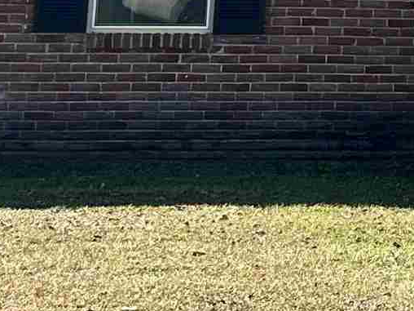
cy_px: -268
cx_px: 605
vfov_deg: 9.7
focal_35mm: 145
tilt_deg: +8.7
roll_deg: -1.6
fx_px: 1734
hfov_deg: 12.9
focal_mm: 6.86
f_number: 1.78
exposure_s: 1/2525
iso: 80
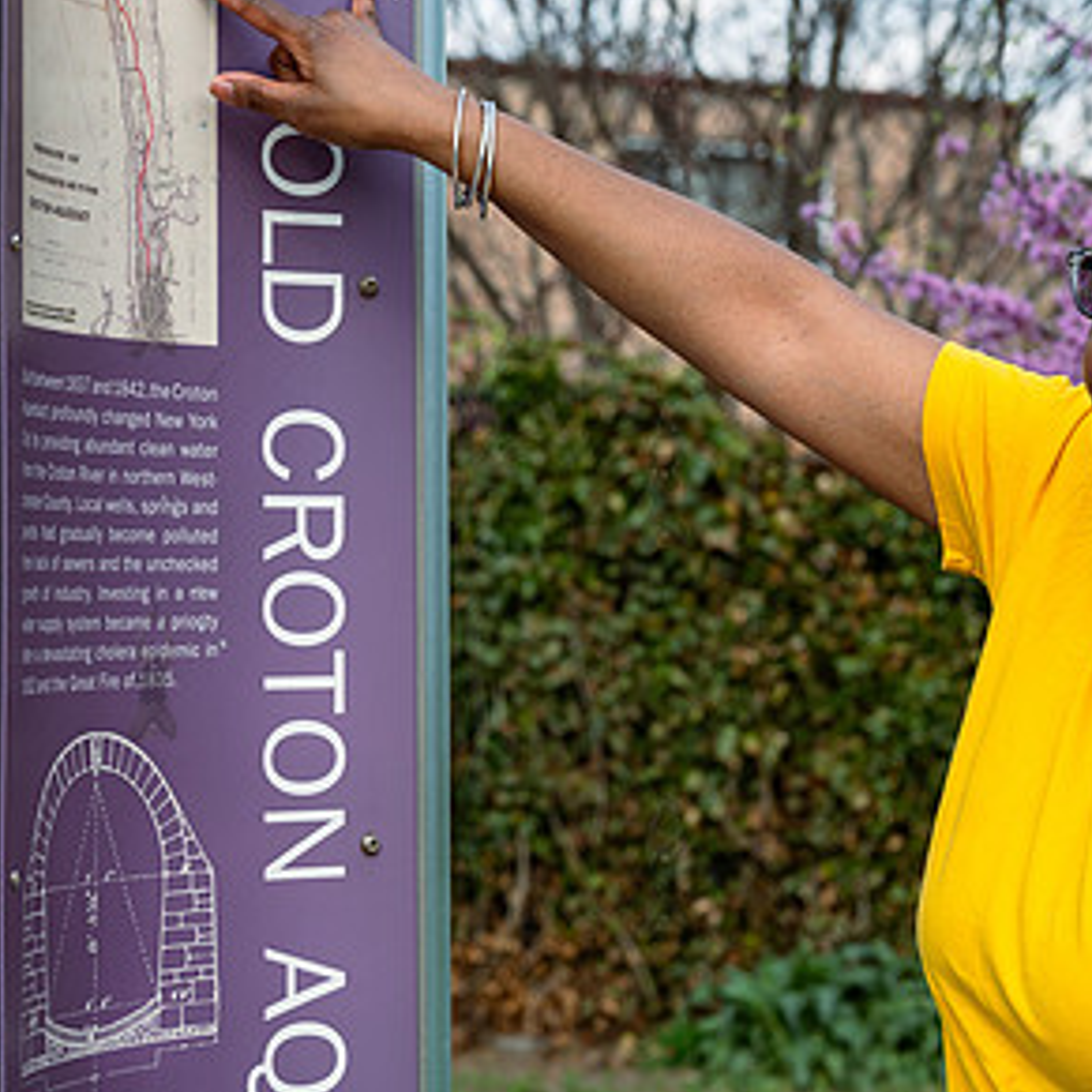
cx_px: 561
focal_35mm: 97
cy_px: 477
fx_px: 3462
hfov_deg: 17.9
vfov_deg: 17.9
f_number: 4.5
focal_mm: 51
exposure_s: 1/400
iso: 100
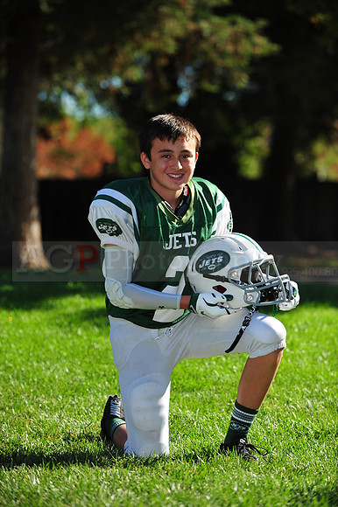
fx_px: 2044
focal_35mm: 145
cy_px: 254
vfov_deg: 14.2
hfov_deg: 9.5
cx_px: 169
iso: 400
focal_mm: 145
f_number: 4.5
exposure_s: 1/2000
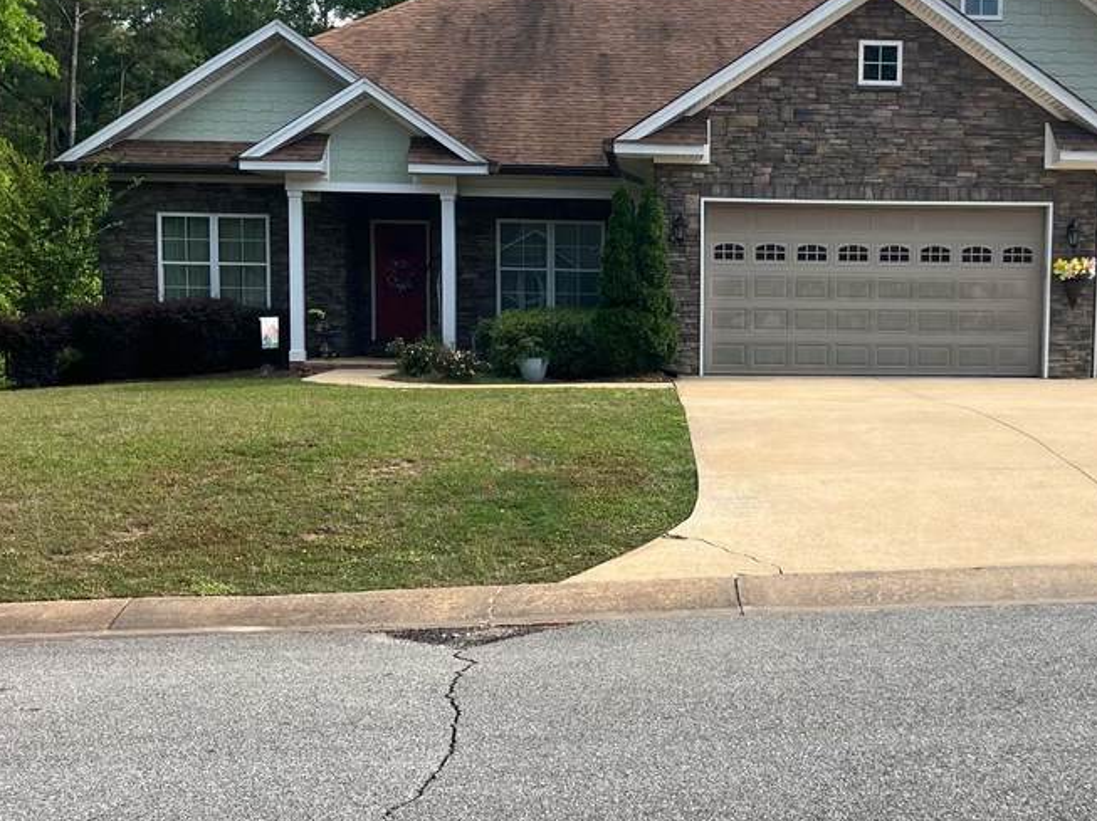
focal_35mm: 51
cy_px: 458
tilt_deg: -4.8
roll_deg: -0.5
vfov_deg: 28.5
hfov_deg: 36.9
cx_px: 771
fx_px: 1615
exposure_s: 1/1580
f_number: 1.6
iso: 50
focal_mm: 5.1
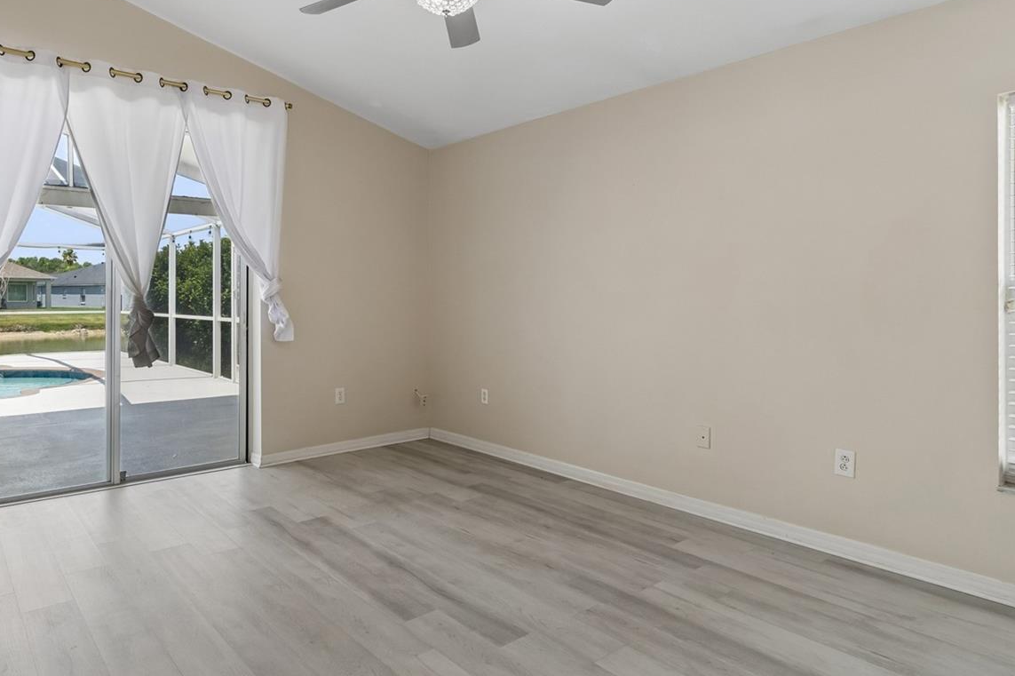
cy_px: 290
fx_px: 592
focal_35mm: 21
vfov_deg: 59.2
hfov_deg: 80.5
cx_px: 419
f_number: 7.1
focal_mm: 10
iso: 100
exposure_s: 1/60
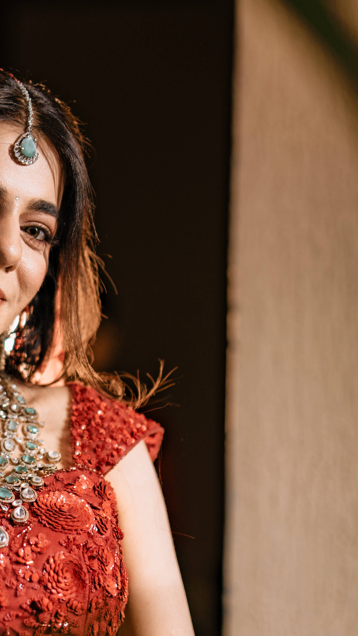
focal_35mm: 102
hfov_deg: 11.7
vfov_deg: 20.9
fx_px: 1721
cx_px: -42
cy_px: 344
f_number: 1.4
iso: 250
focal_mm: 50
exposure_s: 1/200
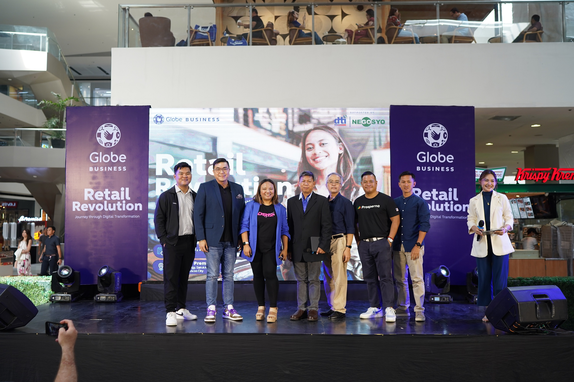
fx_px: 558
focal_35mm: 35
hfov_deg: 54.4
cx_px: 287
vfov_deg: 37.9
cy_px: 191
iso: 500
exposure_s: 1/250
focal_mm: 35
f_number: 2.8
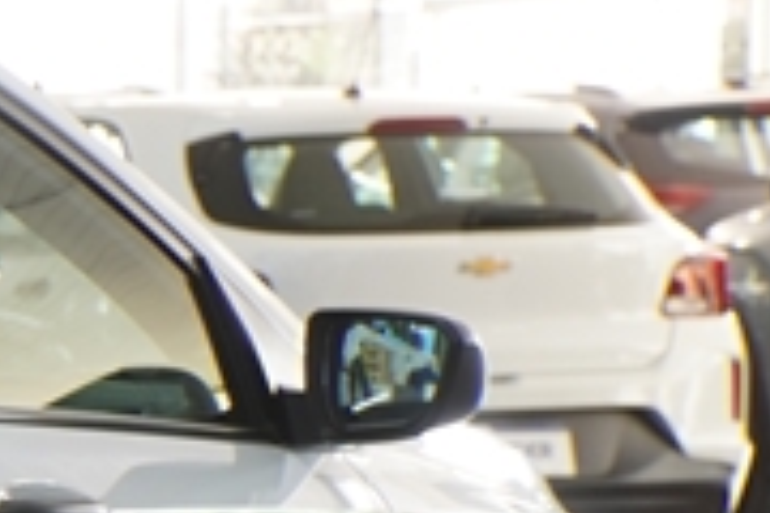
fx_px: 4021
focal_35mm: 188
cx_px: -1065
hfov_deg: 9.7
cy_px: 737
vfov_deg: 7.2
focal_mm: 22
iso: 200
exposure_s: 1/40
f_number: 2.8
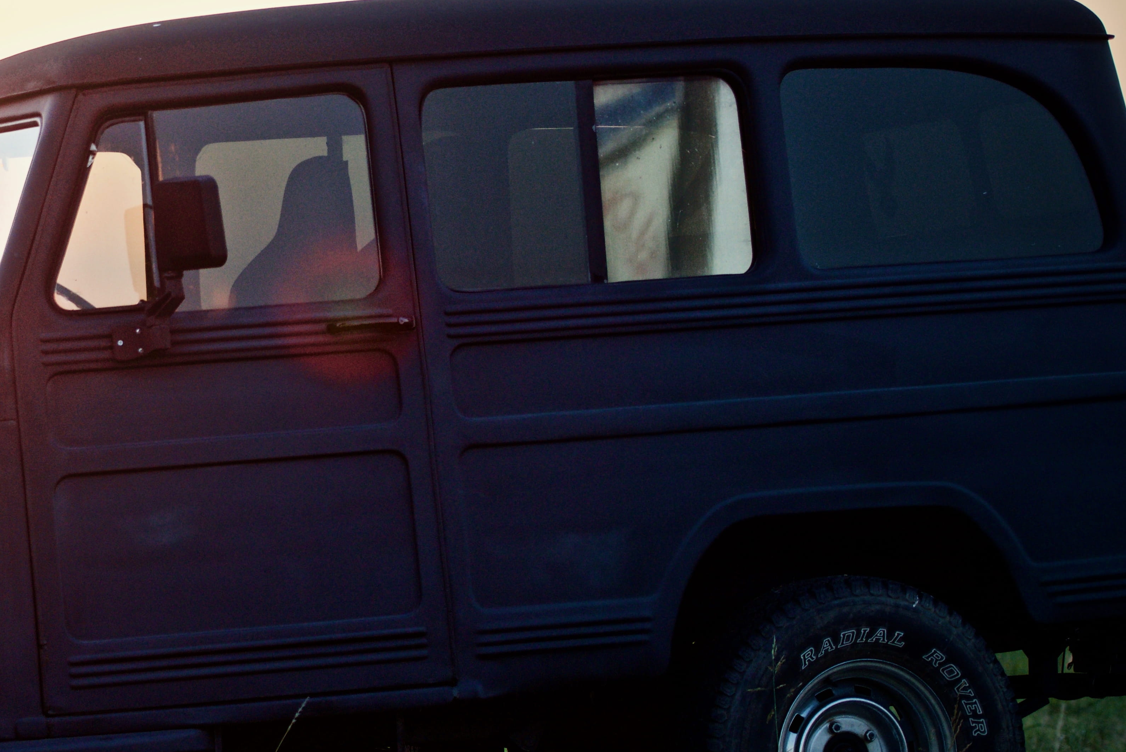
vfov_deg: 8.5
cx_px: 37
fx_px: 5068
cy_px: 276
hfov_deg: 12.5
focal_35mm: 162
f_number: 2.8
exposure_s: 1/640
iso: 200
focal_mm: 70
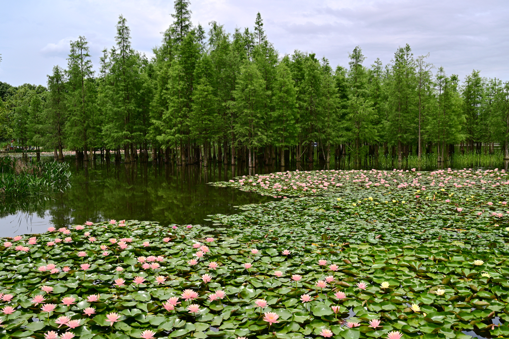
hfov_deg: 55.1
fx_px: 488
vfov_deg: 38.4
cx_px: 254
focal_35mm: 34
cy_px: 170
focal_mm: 34.5
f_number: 8
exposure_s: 1/200
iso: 100
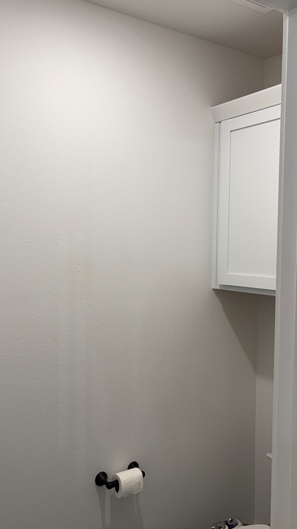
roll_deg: -0.9
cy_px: 272
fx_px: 462
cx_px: 121
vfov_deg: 59.5
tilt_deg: -3.9
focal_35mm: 33
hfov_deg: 35.5
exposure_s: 1/120
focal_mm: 5.96
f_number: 1.6
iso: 64
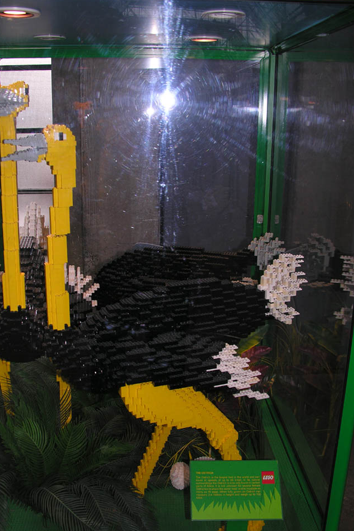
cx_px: 148
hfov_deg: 34.1
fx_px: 575
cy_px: 273
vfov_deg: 49.6
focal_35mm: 39
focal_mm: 8.9
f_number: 2.8
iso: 50
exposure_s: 1/60.1
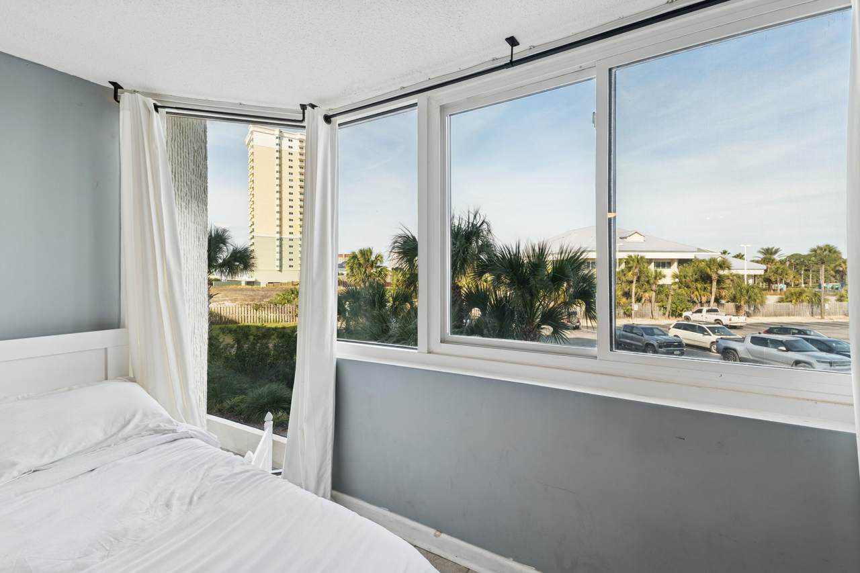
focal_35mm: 16
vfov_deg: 73.7
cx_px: 430
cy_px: 286
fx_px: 382
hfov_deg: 96.7
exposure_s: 1/15
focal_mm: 16
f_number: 10
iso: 100
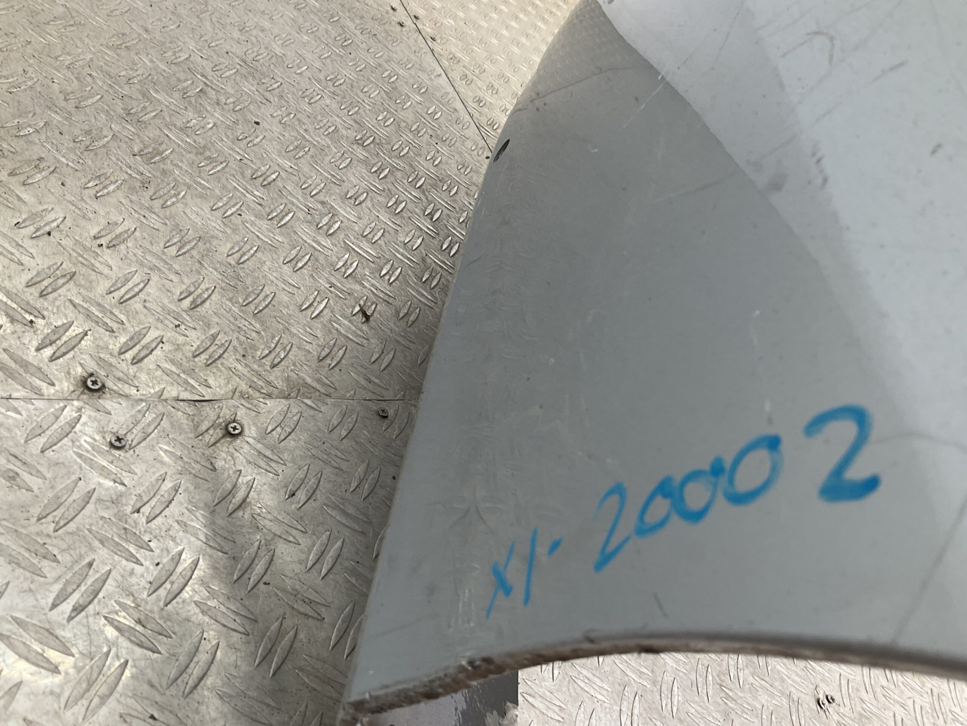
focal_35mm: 29
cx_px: 484
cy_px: 363
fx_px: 810
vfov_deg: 48.2
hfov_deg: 61.7
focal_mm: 3
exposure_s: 1/111
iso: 16
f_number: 1.8
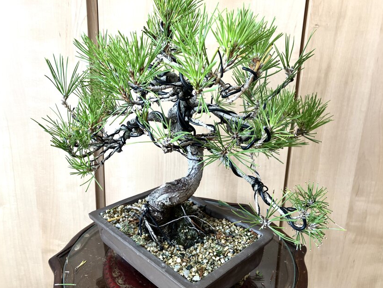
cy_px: 147
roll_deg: -2.3
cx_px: 193
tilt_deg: -15.6
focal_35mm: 29
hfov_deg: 61.7
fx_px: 321
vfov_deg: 48.2
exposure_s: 1/101
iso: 80
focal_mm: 3.99
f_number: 1.8
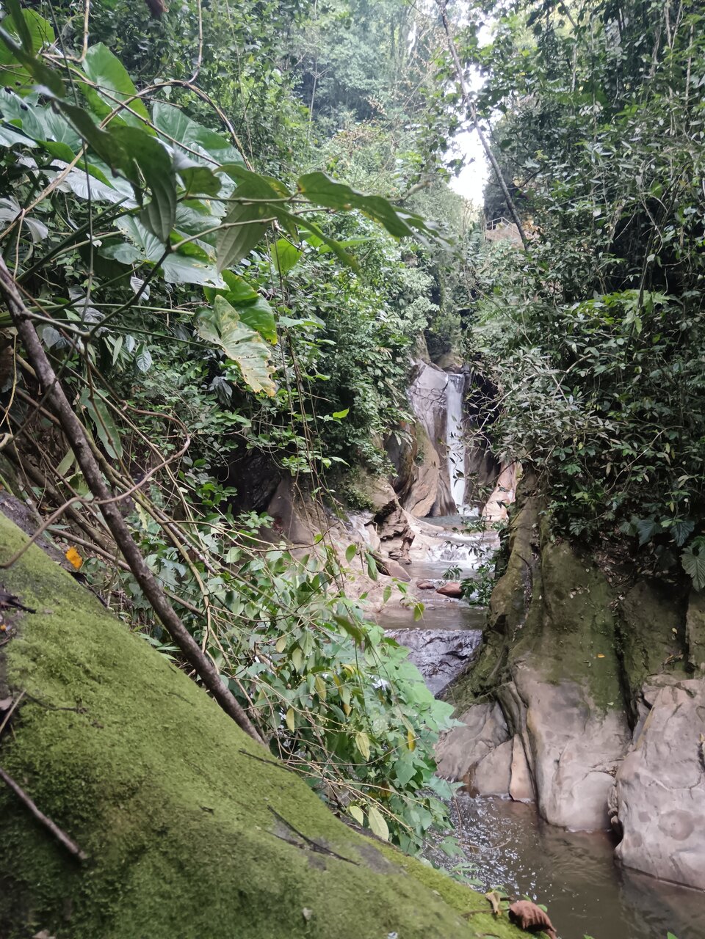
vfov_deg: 65.3
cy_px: 470
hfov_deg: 51.4
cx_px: 352
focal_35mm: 27
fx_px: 733
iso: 929
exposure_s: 1/120
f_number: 1.9
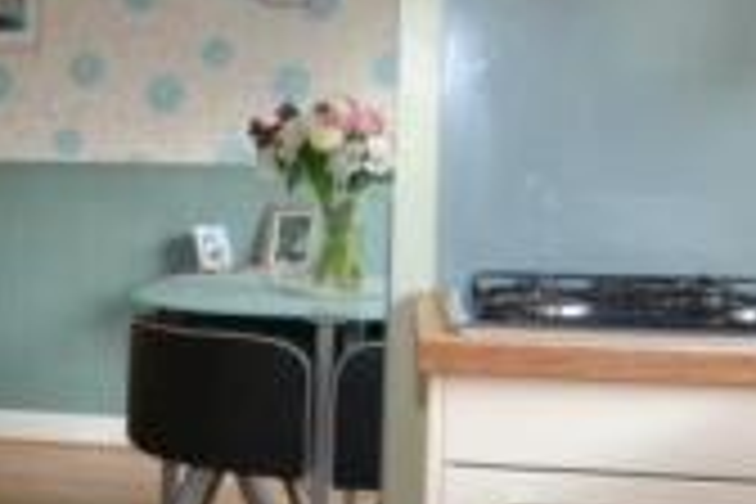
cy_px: 250
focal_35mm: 70
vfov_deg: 19.5
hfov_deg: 27.4
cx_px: 20
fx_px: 1470
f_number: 3.8
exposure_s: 1/60
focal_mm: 12
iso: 2000
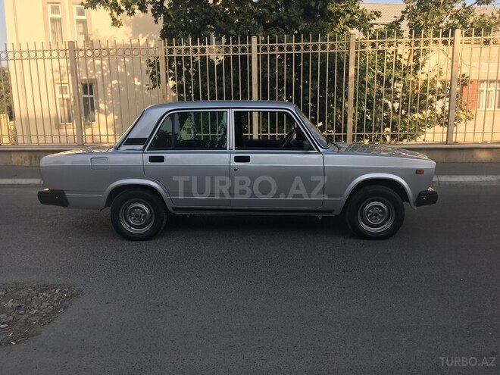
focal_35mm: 29
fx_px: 419
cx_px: 250
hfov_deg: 61.7
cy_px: 188
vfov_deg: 48.2
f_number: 2.2
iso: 25
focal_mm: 4.15
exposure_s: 1/481
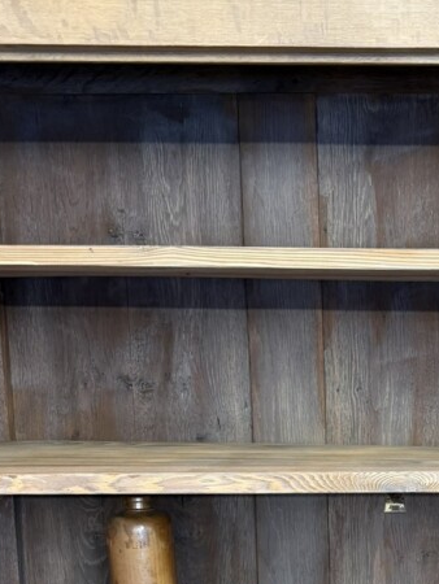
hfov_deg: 21.8
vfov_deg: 29.0
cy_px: 528
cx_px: 471
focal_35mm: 64
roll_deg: +0.2
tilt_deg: -9.2
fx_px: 1081
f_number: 1.78
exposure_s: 1/50
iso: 200
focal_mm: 6.76
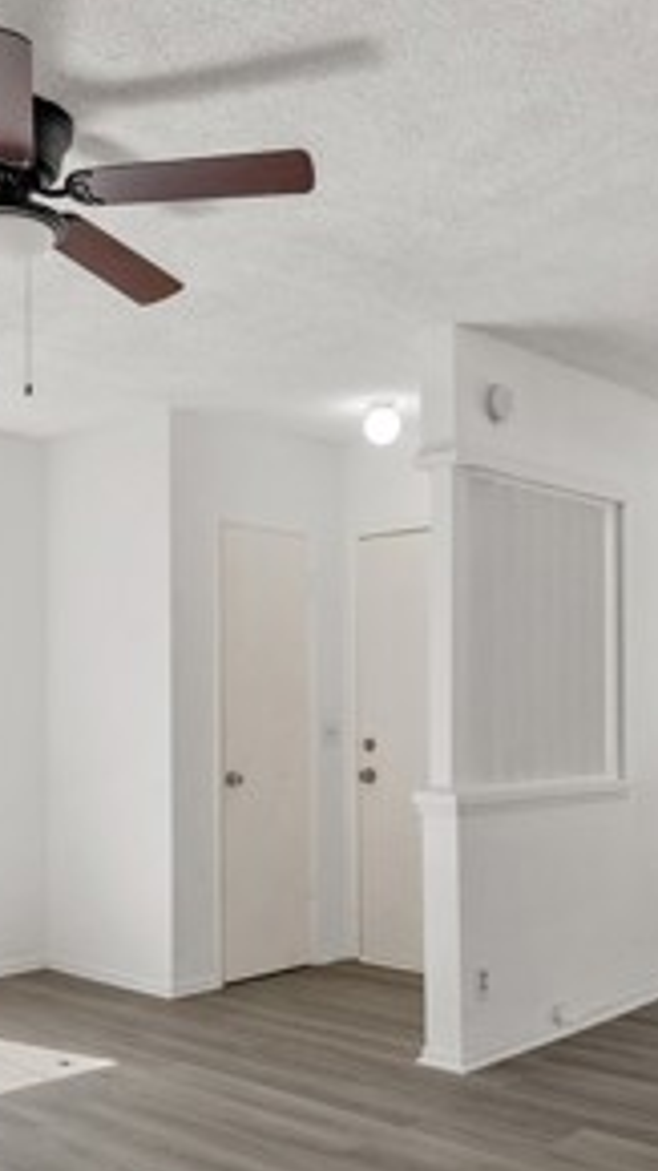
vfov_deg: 53.8
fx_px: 1148
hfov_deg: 31.2
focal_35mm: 37
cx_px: 133
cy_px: 664
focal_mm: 16
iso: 1250
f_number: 8
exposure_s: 1/125
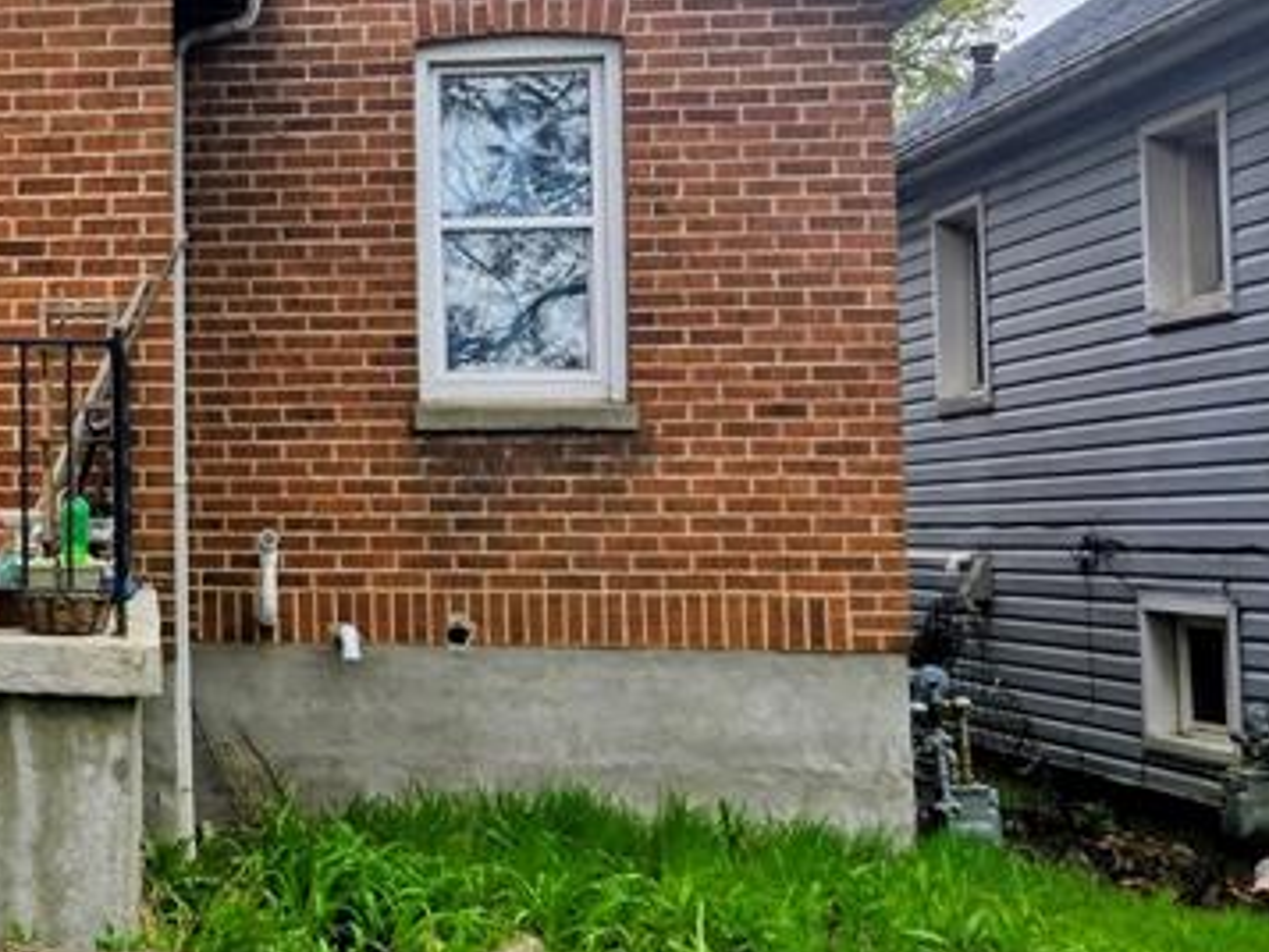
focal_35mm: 66
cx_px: -252
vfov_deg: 22.2
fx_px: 2420
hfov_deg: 26.2
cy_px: 393
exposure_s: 1/452
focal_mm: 5.4
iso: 25
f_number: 1.8
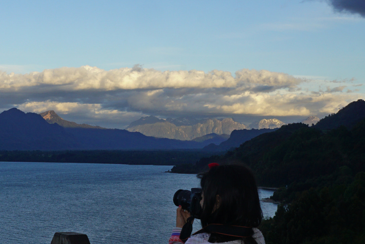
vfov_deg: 17.3
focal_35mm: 79
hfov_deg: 24.8
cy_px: 146
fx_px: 801
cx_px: 24
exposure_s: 1/50
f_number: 16
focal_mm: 28
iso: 200
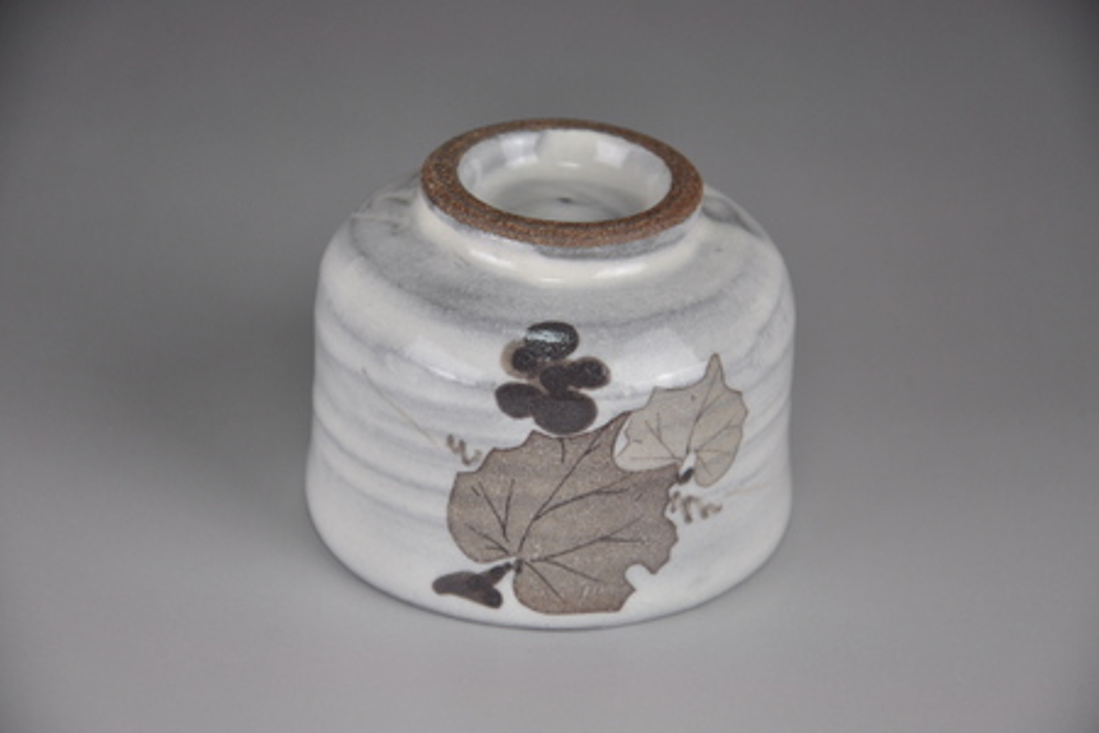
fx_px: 4808
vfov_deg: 8.7
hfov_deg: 13.0
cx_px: 550
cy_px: 366
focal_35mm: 158
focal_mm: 105
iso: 640
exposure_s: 1/60
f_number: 5.6
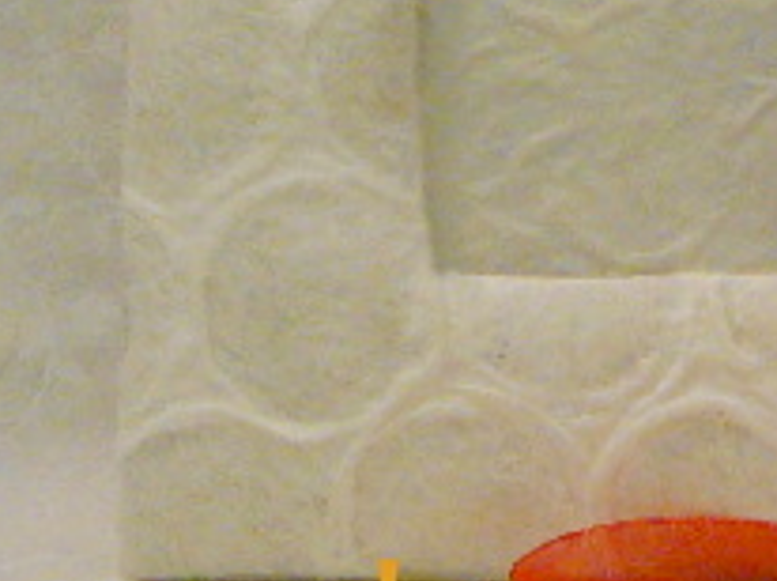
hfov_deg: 17.7
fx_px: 2444
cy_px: 64
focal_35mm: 109
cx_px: 762
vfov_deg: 13.4
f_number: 2.8
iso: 200
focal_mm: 5.2
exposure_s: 1/60
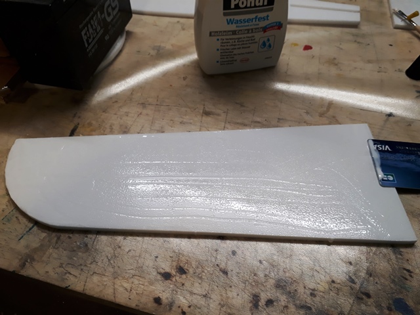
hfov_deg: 65.3
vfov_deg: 51.4
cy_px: 158
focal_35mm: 27
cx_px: 210
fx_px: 328
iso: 40
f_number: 1.9
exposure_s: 1/33
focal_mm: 3.6
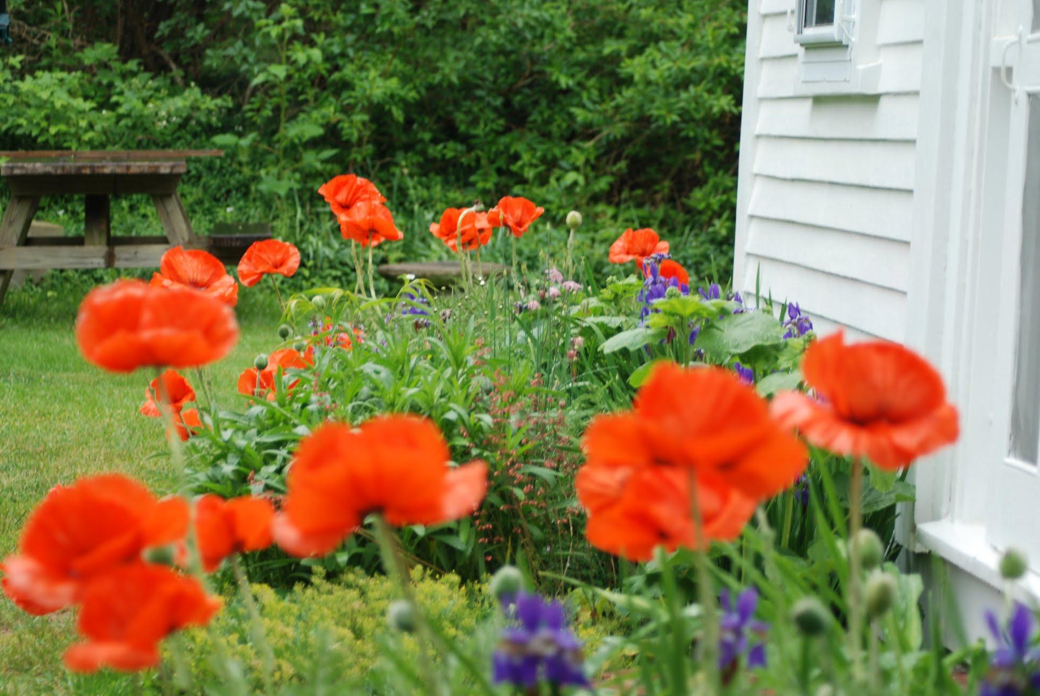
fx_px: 3428
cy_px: 339
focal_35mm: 119
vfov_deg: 11.6
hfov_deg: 17.3
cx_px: 524
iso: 200
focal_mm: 75
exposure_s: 1/80
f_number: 4.5
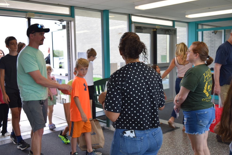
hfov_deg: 50.1
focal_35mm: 39
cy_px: 78
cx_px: 113
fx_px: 248
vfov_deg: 34.6
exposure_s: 1/100
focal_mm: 25
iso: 400
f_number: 5
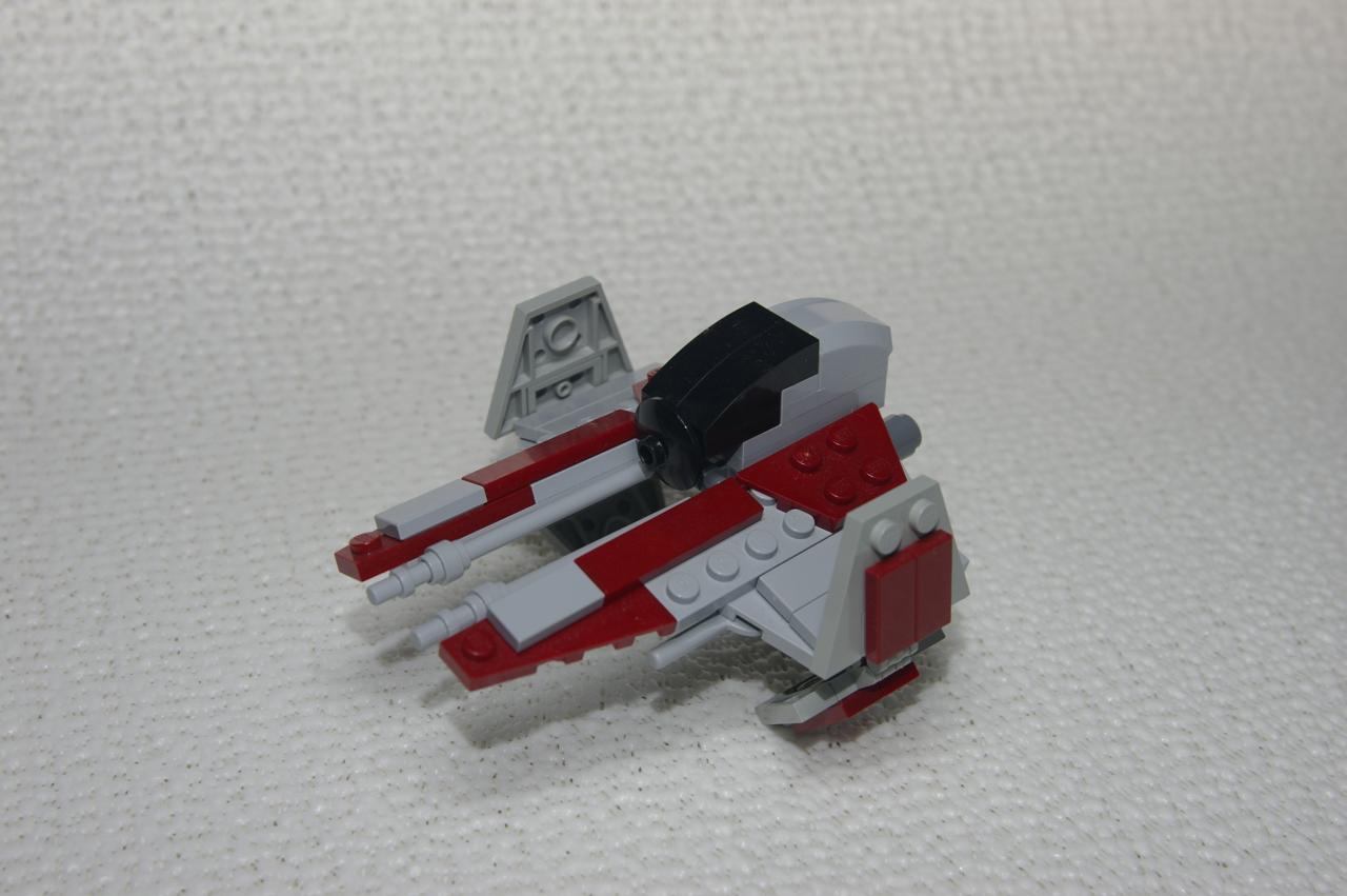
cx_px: 674
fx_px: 1963
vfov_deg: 25.7
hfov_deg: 37.9
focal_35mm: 52
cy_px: 448
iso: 200
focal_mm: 35
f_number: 8
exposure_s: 1/50
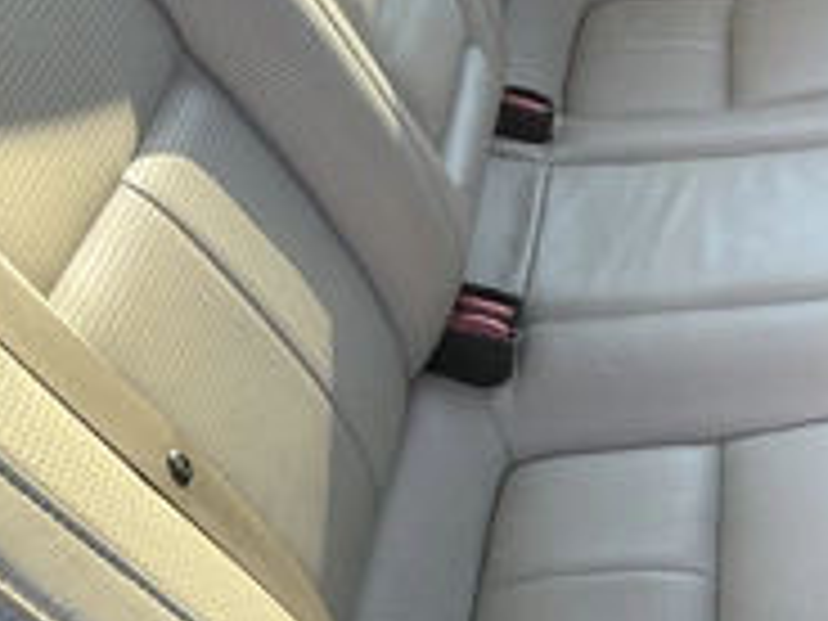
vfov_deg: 23.1
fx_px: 1507
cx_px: 806
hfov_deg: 29.0
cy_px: 441
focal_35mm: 63
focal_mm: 3
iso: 32
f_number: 1.8
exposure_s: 1/122
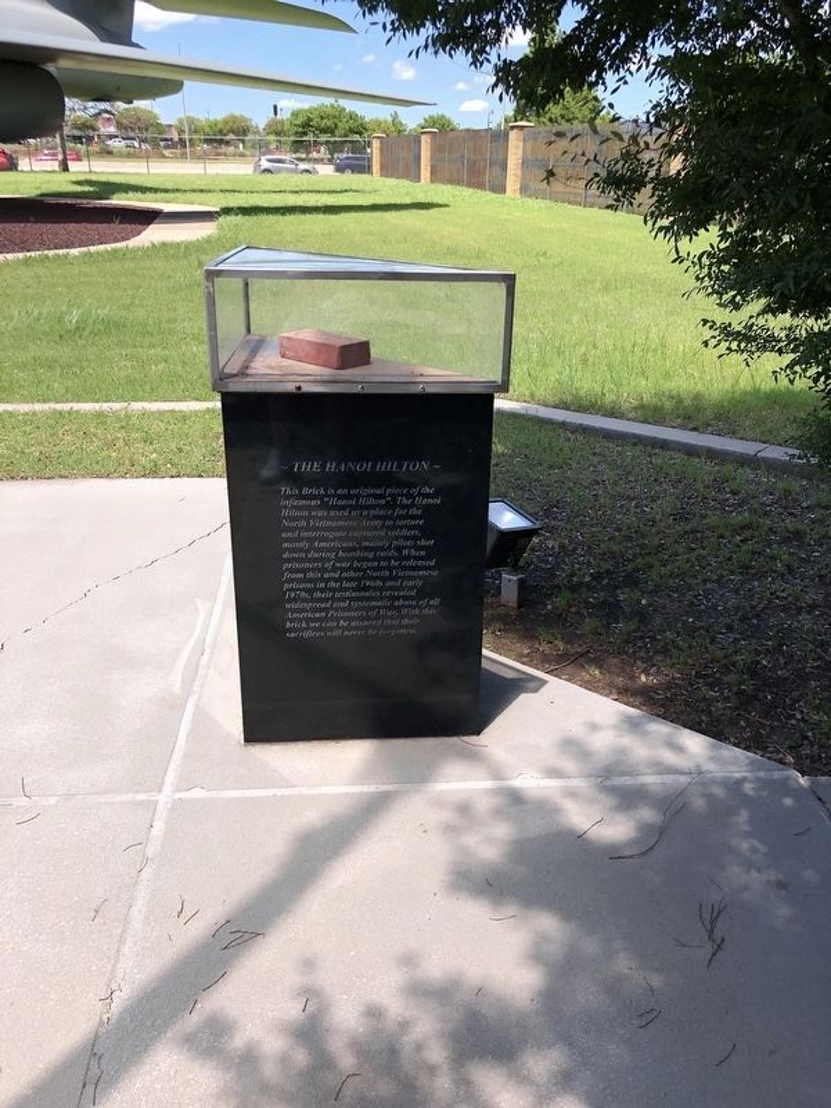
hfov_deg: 49.7
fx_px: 896
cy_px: 554
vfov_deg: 63.4
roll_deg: +0.2
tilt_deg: -20.7
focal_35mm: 28
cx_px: 416
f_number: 1.8
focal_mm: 4
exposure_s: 1/1000
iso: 20
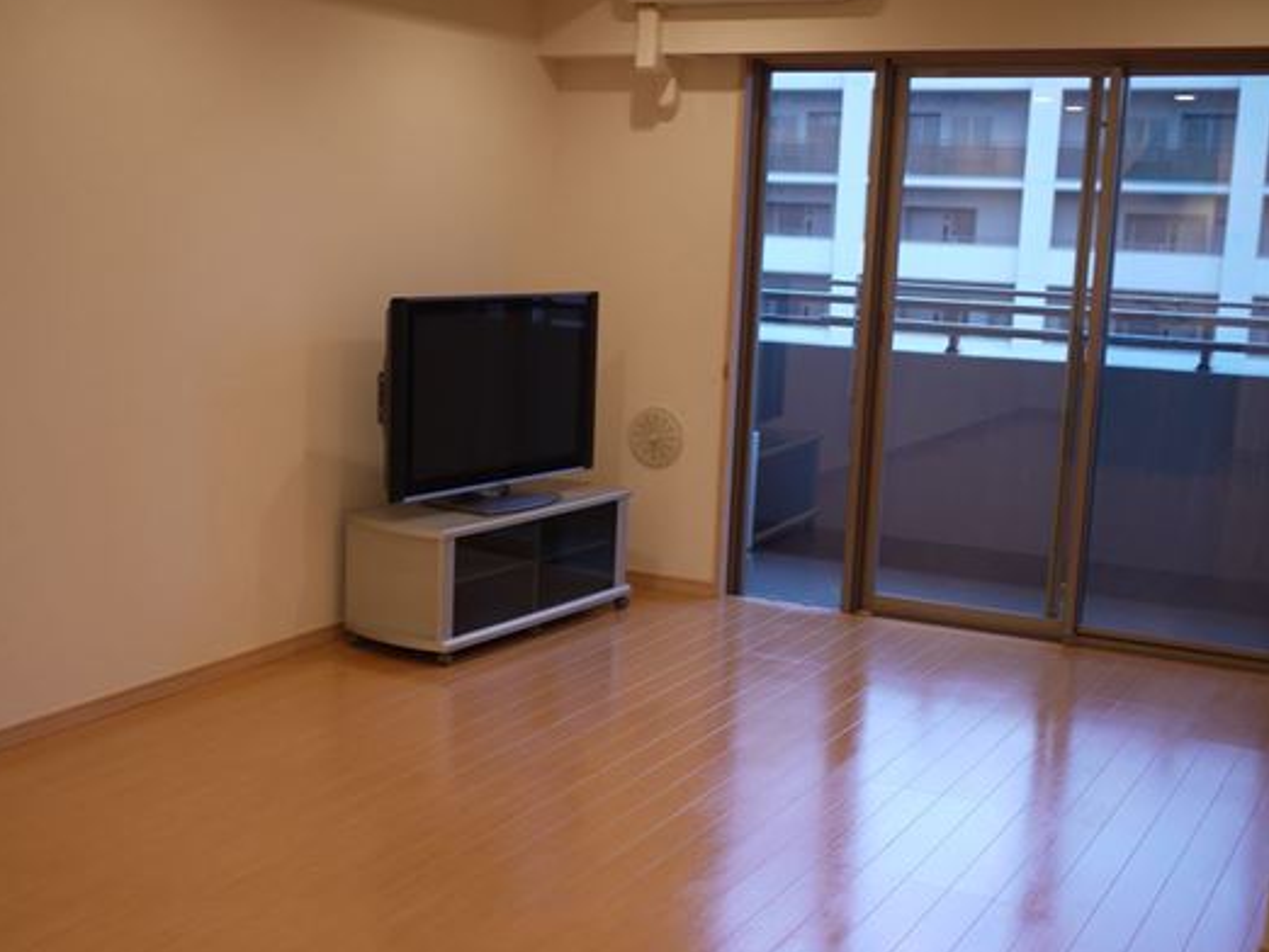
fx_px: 1797
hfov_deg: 38.9
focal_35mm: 49
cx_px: 571
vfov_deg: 29.7
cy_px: 544
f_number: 1.7
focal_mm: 20
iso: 100
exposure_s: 1/30
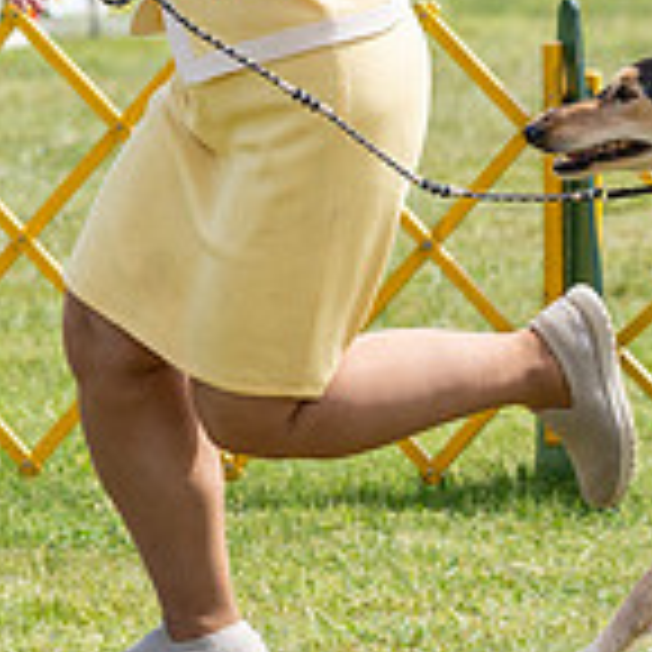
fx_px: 13233
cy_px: -24
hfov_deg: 2.8
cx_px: 980
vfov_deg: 2.8
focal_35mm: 621
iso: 100
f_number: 3.5
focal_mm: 129
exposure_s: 1/1000
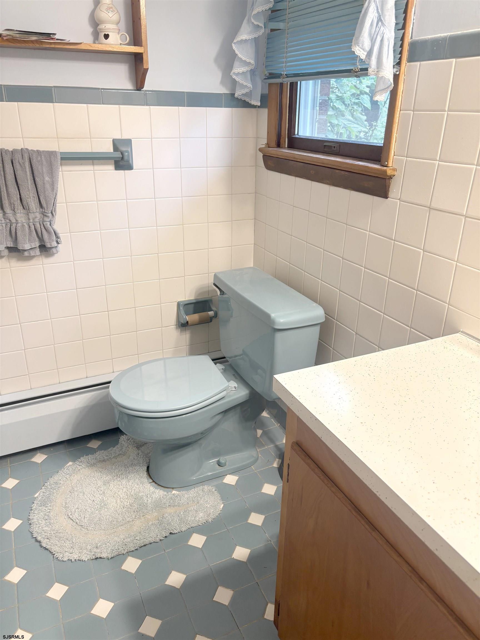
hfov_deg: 53.1
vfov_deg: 67.3
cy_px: 320
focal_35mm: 26
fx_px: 481
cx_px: 240
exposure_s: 1/60
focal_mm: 5.96
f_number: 1.6
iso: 100
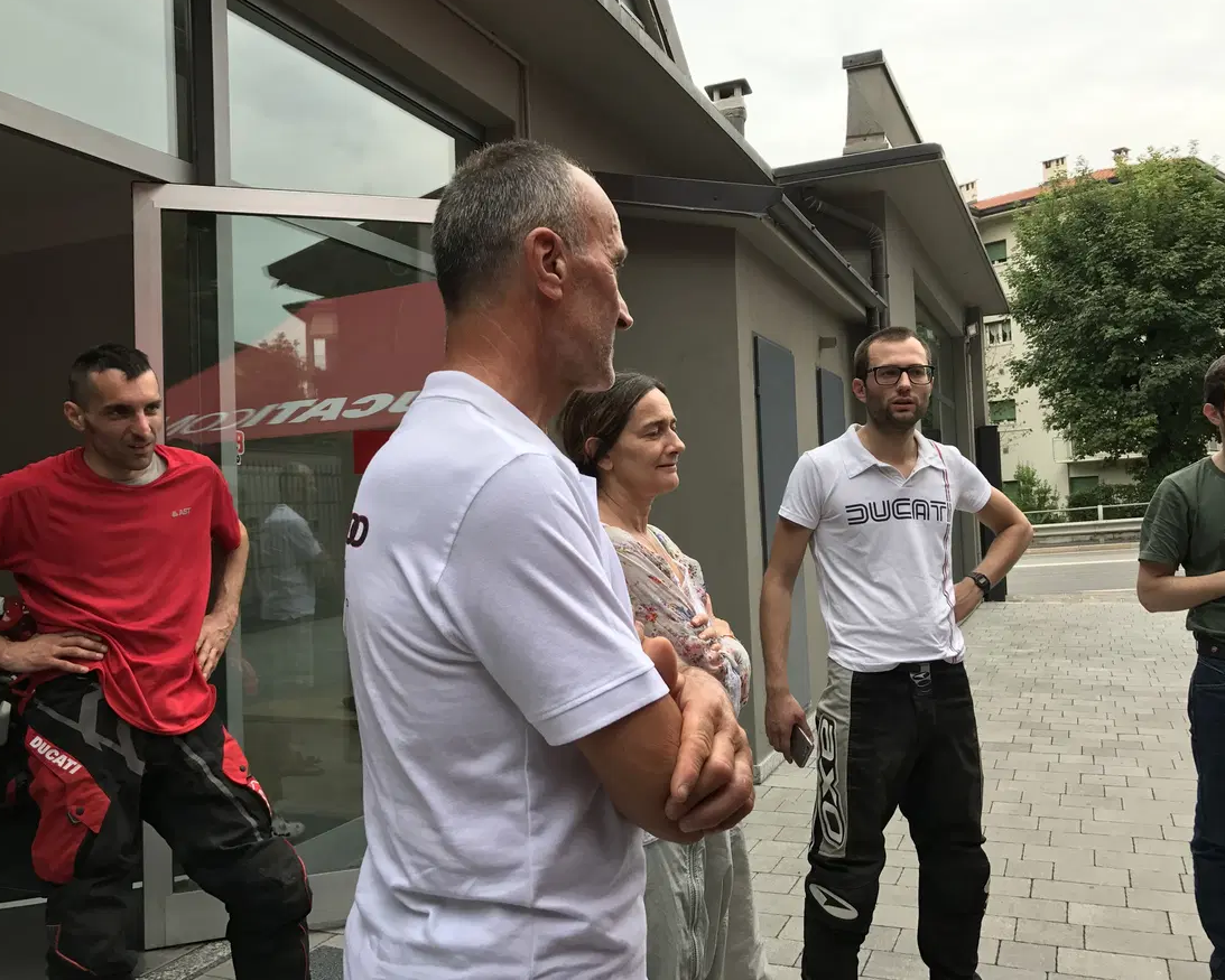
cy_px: 480
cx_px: 646
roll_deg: +2.5
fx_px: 1088
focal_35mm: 30
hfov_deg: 58.7
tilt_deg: +3.2
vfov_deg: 48.5
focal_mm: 3.99
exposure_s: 1/172
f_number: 1.8
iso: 20
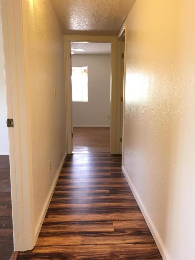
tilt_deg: -8.3
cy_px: 130
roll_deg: -0.6
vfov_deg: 61.7
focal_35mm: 29
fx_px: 218
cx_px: 98
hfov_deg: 48.2
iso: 100
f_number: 2.2
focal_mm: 4.15
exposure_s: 1/30
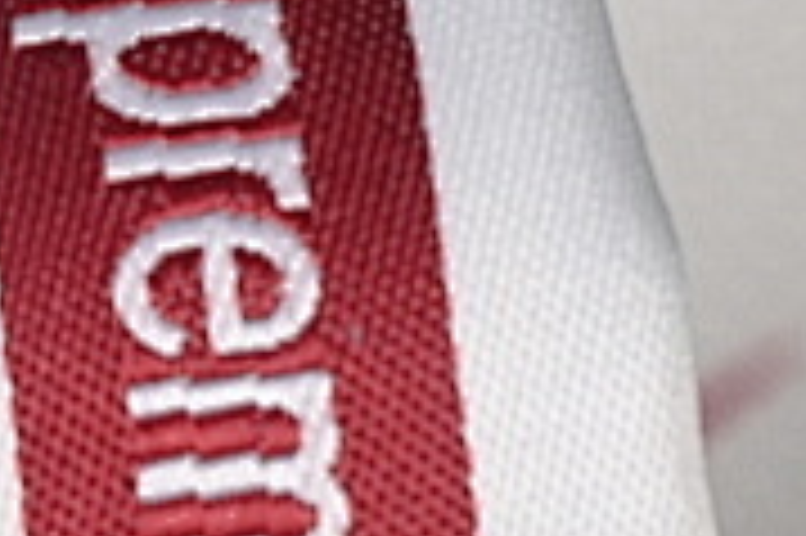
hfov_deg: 4.5
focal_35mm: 452
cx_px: -212
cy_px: 536
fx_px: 10110
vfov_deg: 3.0
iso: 160
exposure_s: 1/80
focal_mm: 50
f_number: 7.1
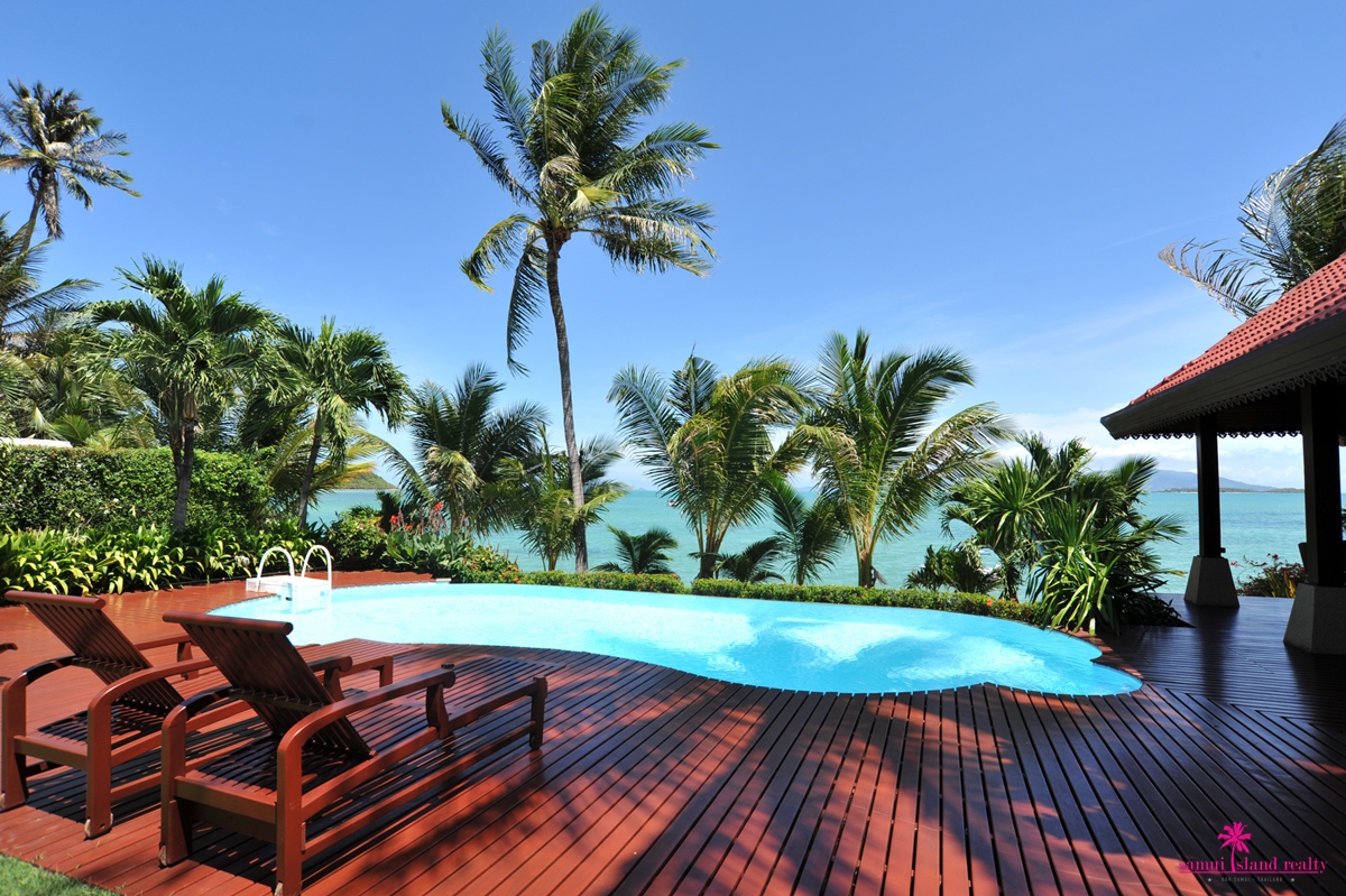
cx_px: 673
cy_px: 448
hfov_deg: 90.0
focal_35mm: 18
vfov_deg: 67.3
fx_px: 673
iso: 200
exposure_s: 1/250
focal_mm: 18
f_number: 10
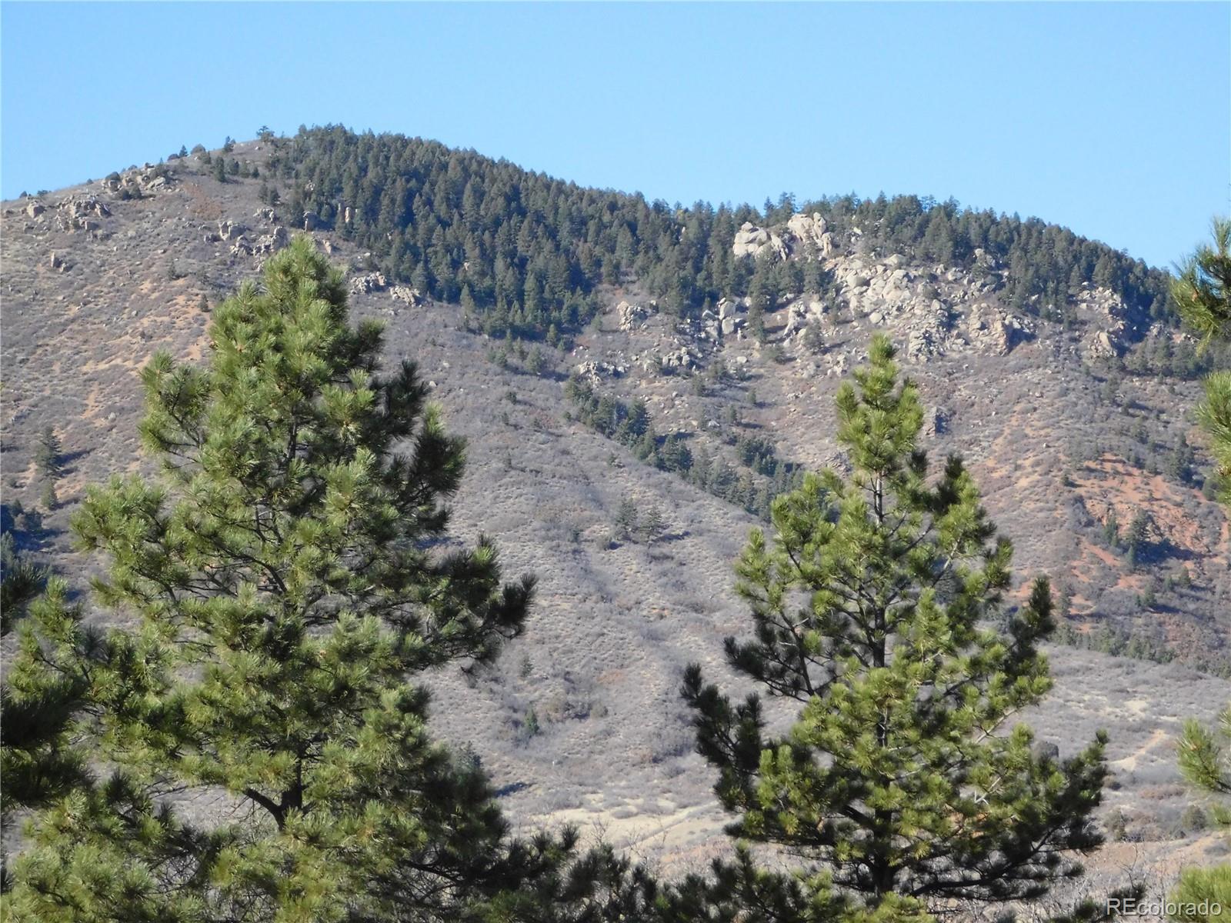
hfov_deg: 14.7
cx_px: 616
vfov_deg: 11.1
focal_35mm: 134
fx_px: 4765
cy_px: 462
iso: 800
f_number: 10
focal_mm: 23.7
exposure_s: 1/500
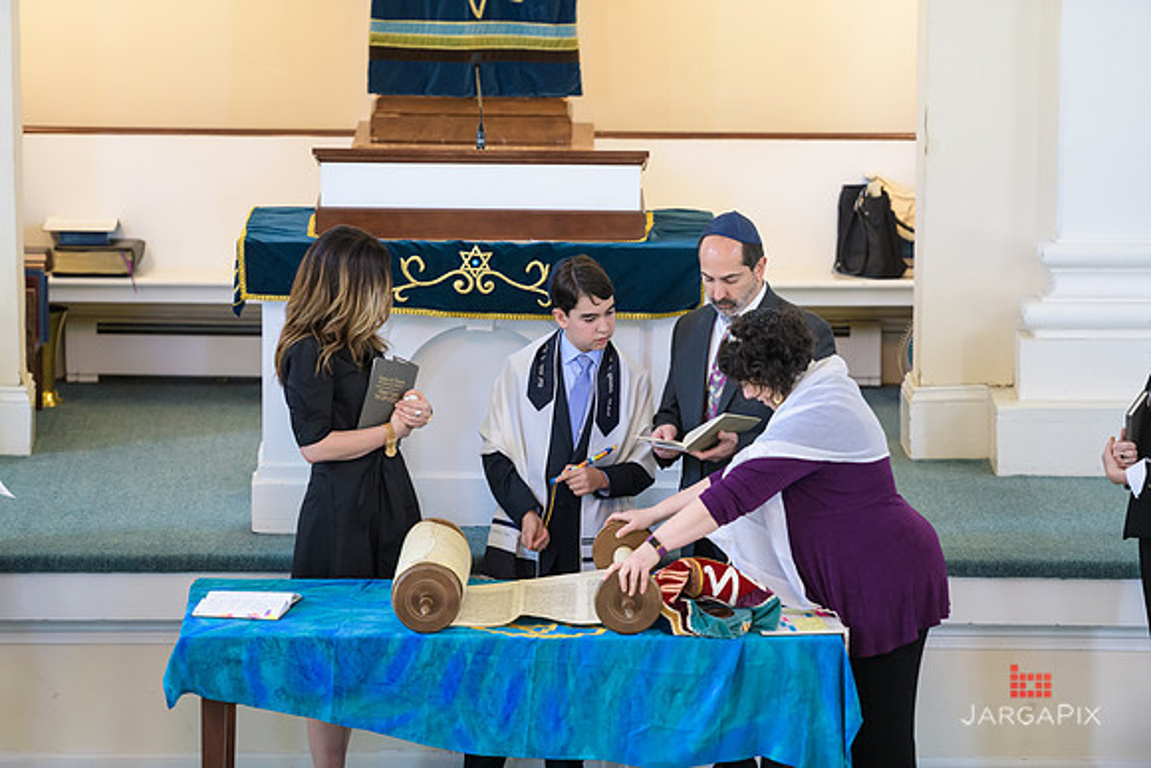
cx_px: 576
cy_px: 384
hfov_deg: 11.4
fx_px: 5756
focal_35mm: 180
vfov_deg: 7.6
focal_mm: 180
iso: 1250
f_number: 3.2
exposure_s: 1/125
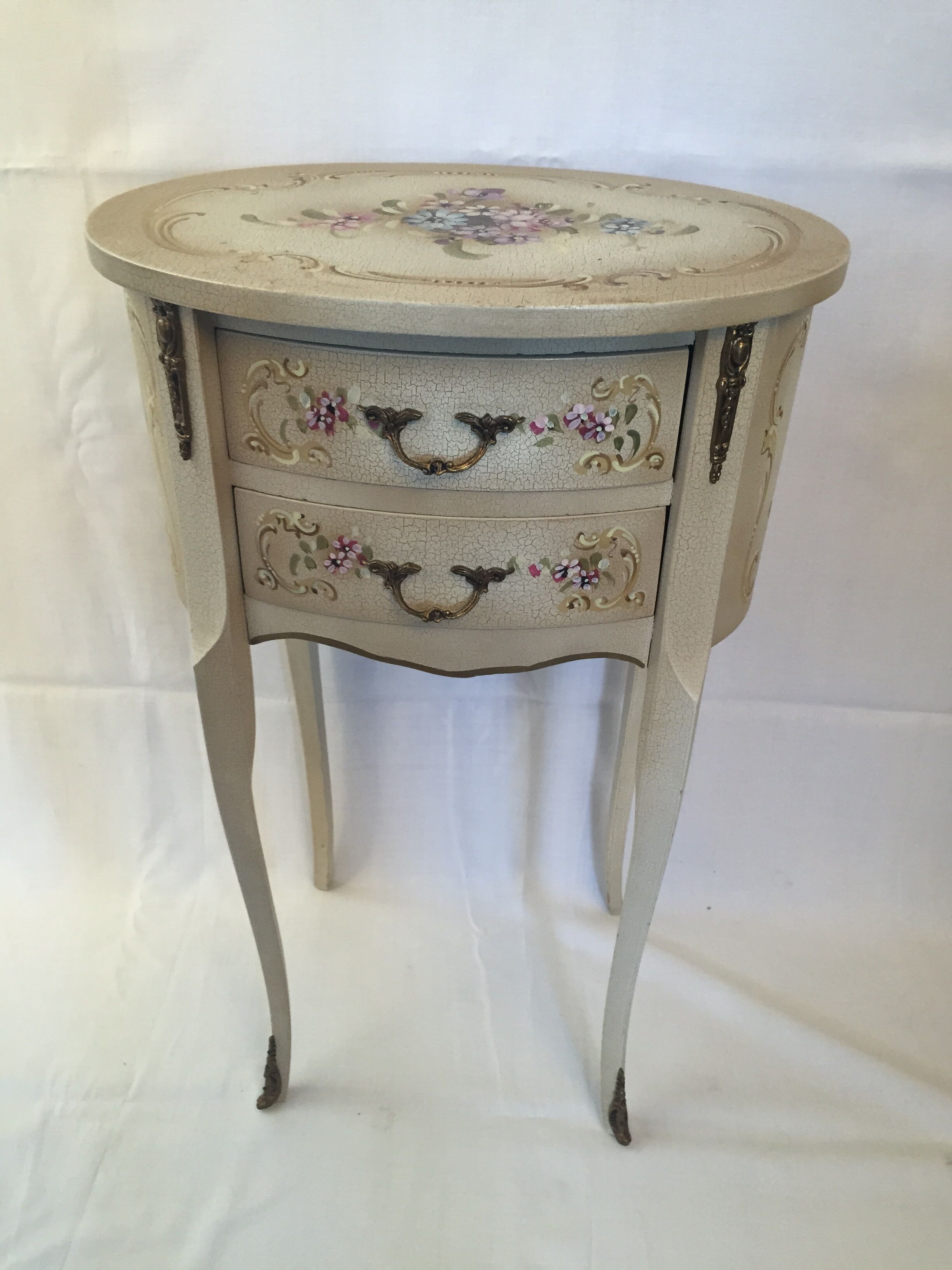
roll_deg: -2.5
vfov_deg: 61.7
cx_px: 476
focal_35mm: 29
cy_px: 635
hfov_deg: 48.2
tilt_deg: -33.7
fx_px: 1063
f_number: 2.2
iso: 125
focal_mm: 4.15
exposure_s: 1/33
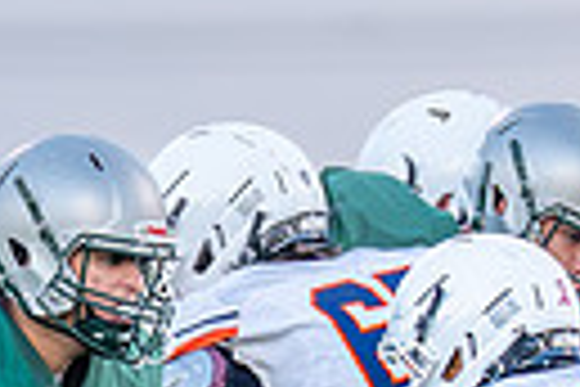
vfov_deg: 0.8
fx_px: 26549
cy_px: 615
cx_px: 149
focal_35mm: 1648
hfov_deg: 1.3
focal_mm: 200
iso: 800
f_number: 2.8
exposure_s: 1/1000
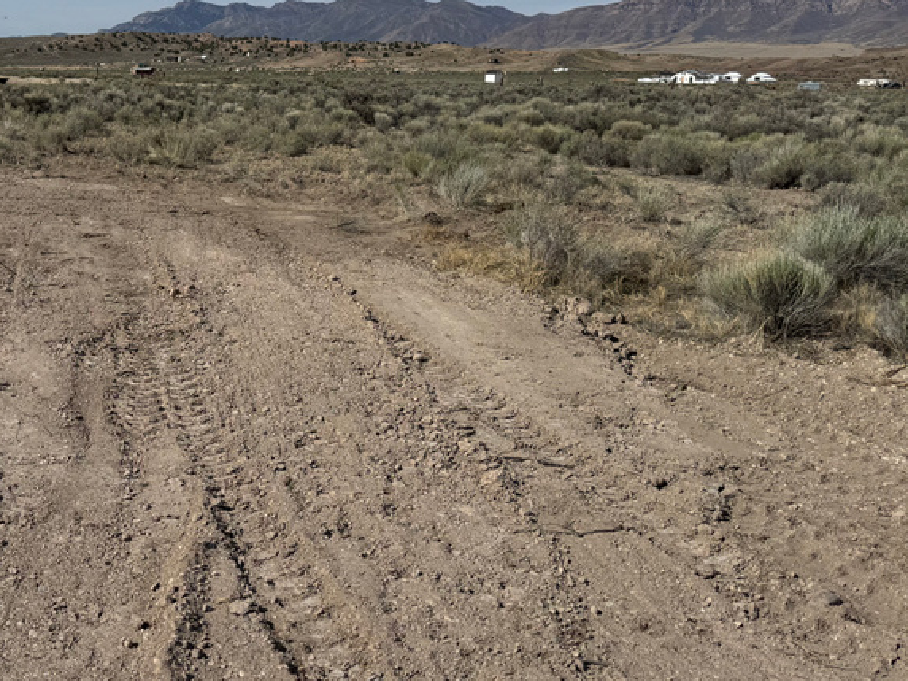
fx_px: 1128
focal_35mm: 43
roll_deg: -0.8
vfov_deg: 33.4
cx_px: 233
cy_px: 252
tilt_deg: -10.0
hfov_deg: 42.6
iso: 80
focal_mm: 6.76
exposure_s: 1/10417
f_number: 1.78
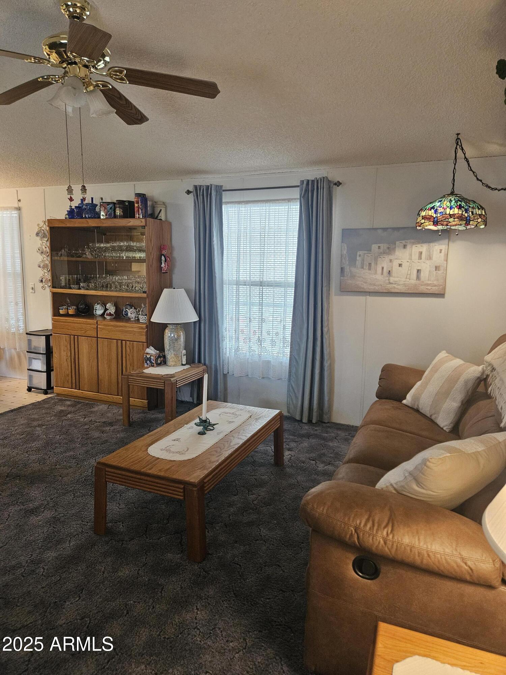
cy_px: 338
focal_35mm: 23
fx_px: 448
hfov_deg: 58.9
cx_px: 253
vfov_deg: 73.9
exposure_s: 1/120
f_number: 1.8
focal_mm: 5.4
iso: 640
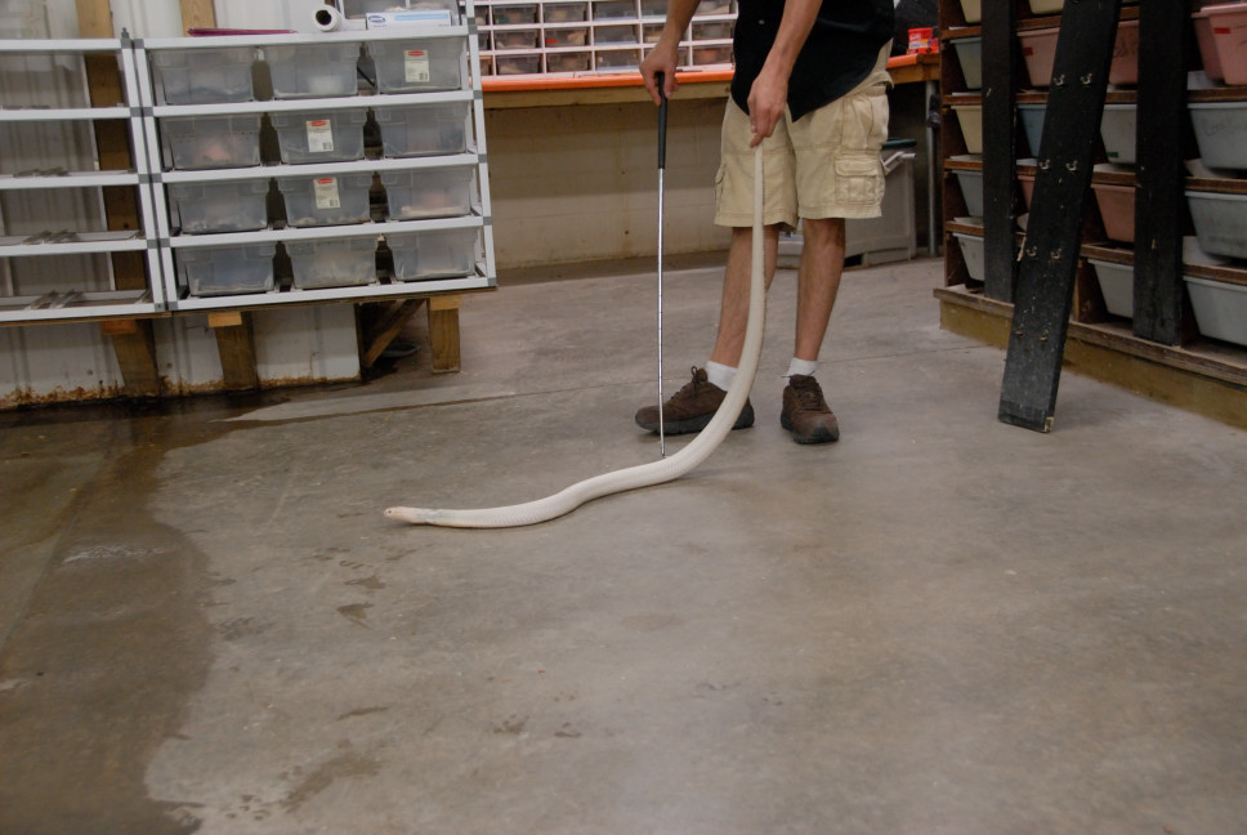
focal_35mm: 46
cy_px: 418
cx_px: 624
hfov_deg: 42.3
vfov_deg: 29.0
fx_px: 1613
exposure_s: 1/40
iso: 800
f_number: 4
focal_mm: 31
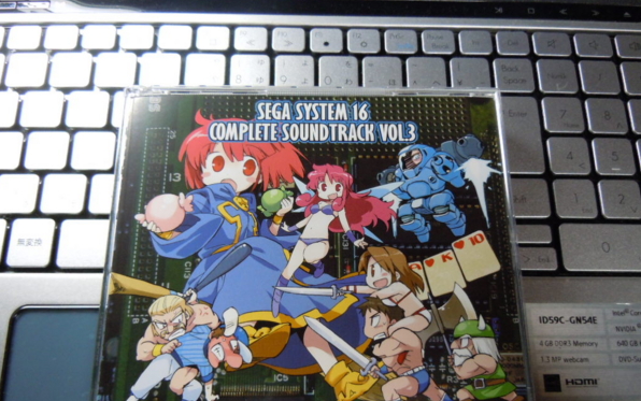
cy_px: 234
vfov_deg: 39.3
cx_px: 320
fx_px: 559
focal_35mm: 32
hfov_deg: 59.6
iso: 400
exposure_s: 1/13
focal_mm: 5.4
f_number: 3.5
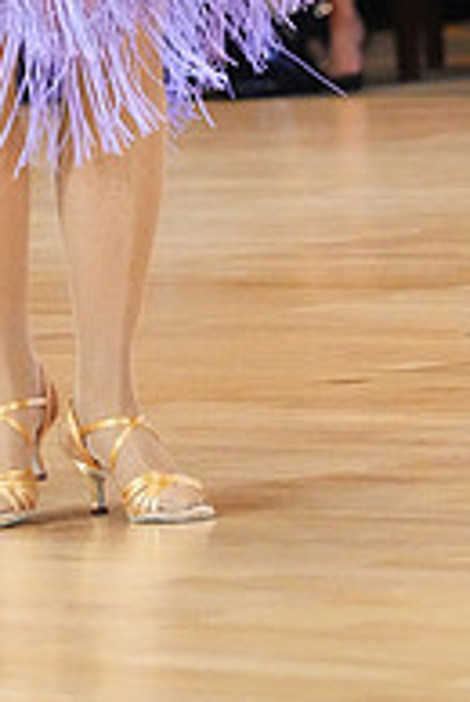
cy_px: -344
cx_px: -9
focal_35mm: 442
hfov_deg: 3.1
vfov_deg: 4.6
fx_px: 8624
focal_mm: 148
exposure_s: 1/400
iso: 12800
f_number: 4.5
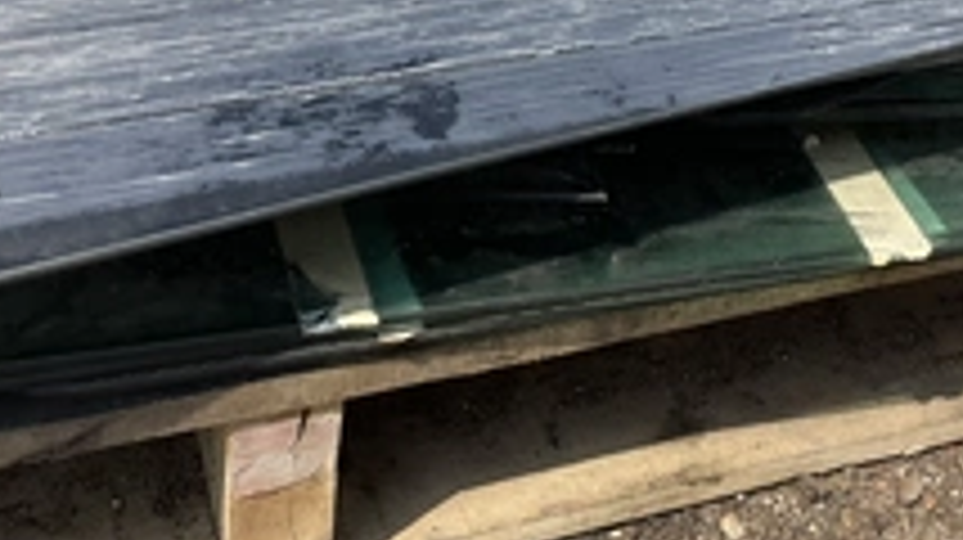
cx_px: 576
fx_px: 1505
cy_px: 230
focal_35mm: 59
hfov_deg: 35.4
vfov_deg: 20.3
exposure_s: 1/1098
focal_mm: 3
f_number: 1.8
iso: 25
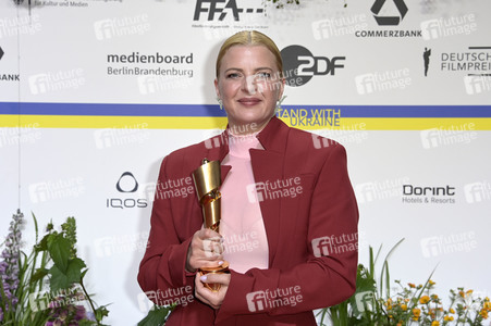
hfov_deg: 23.9
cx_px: 246
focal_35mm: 85
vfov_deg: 16.0
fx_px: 1158
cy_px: 163
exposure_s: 1/250
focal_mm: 85
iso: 800
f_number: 6.3
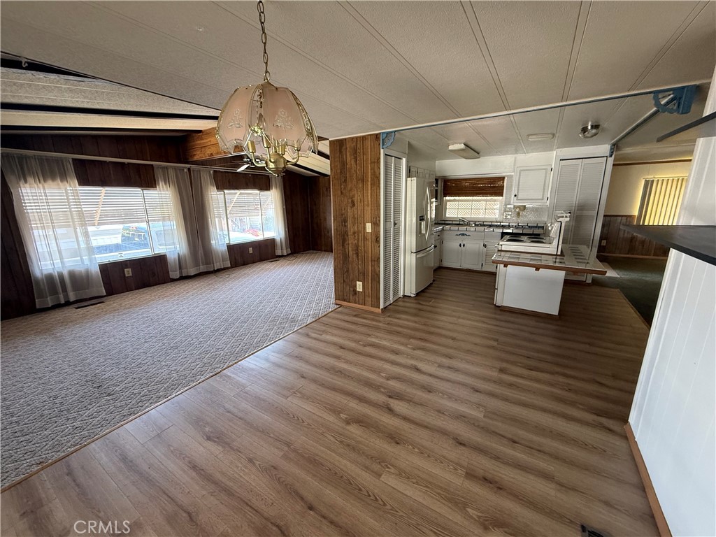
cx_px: 358
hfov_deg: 102.1
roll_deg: +1.1
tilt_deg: -13.2
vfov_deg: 85.7
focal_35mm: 14
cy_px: 268
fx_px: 290
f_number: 2.2
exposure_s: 1/61
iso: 320
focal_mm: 2.22
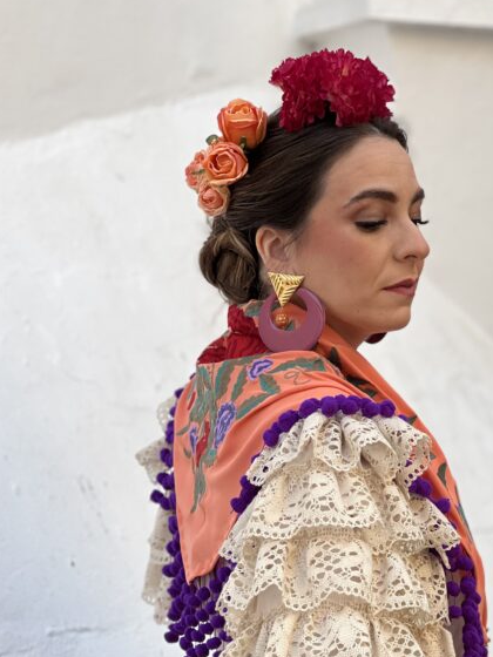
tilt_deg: -3.7
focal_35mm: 110
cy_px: 436
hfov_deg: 13.4
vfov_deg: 17.8
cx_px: 326
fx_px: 2089
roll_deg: -0.3
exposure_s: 1/121
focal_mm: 9
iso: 80
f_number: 2.8
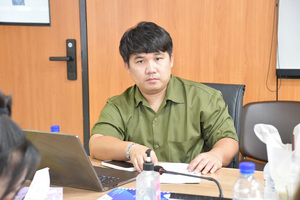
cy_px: 100
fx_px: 775
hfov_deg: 21.9
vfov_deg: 14.7
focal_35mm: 93
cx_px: 150
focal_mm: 62
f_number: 5
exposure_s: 1/60
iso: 4500
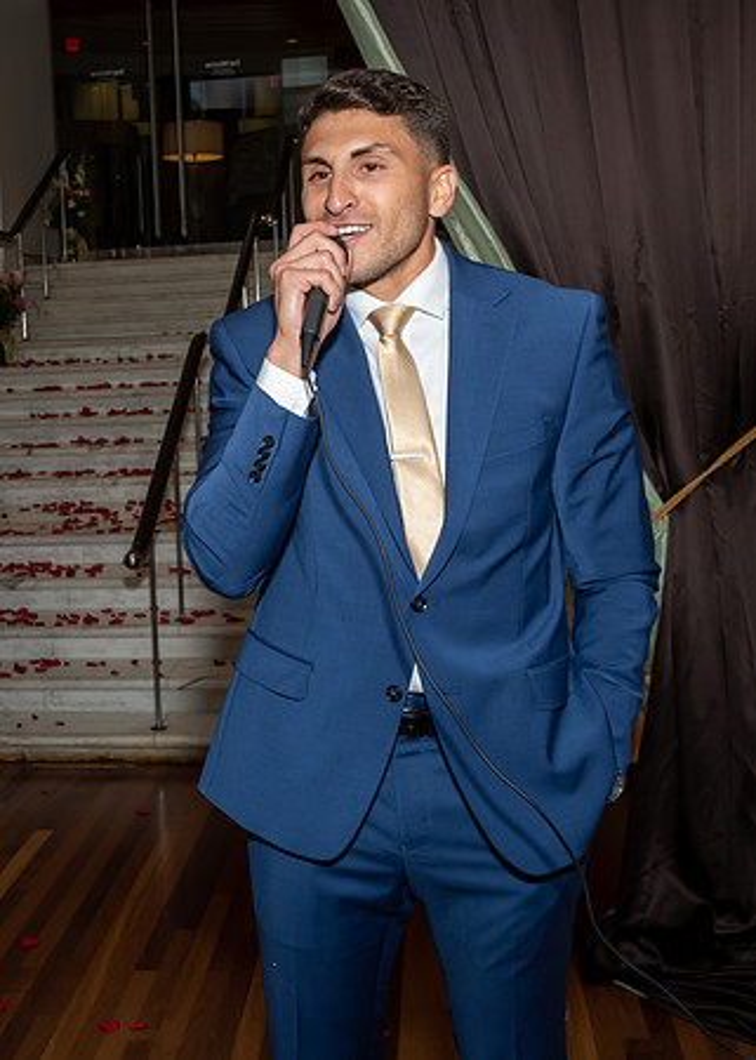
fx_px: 1687
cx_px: 92
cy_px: 484
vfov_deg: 34.9
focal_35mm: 56
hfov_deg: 24.6
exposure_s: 1/250
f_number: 6.3
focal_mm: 22
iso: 500
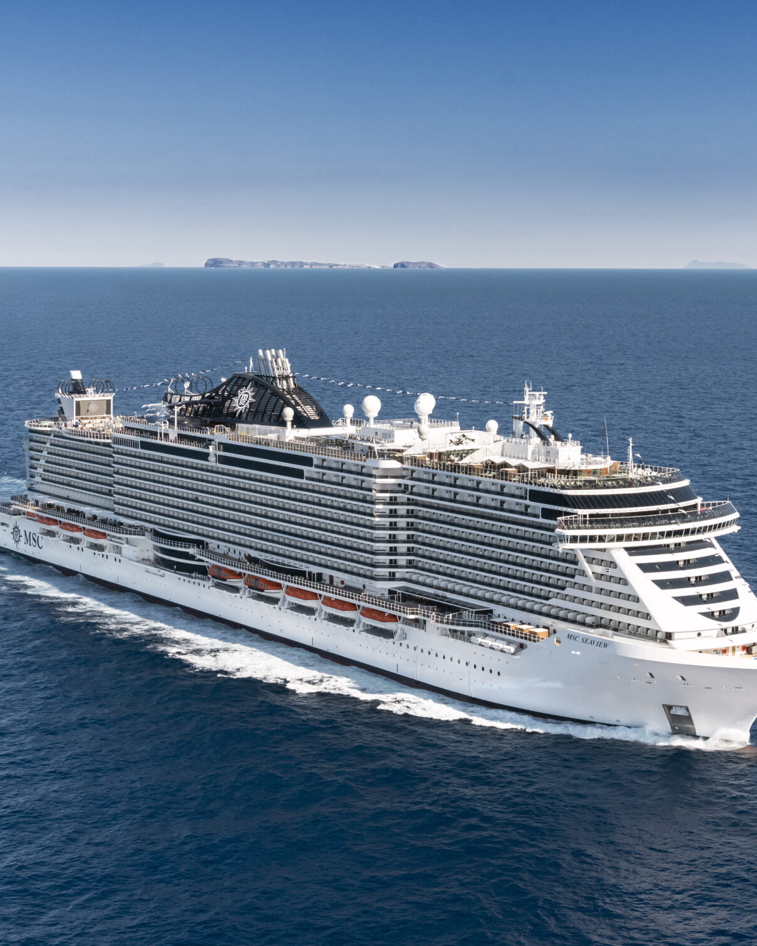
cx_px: 462
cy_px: 517
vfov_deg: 29.6
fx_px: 1793
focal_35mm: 64
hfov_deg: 23.8
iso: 1000
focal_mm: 40
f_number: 8
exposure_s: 1/2500
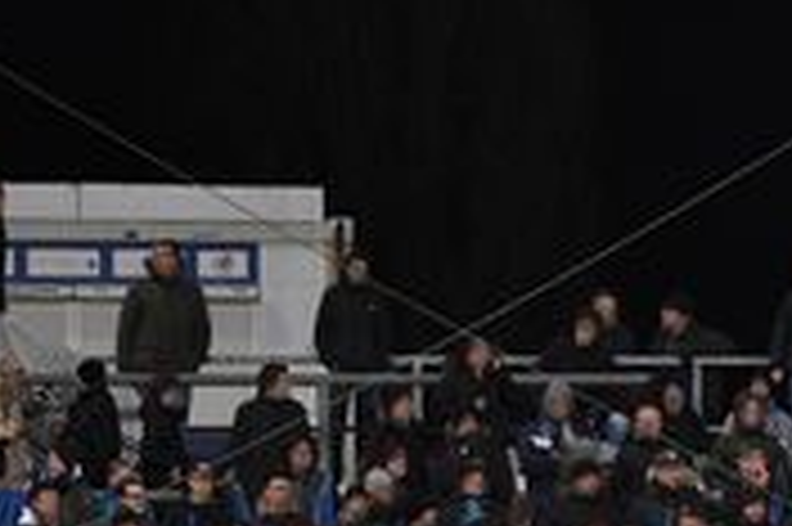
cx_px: 756
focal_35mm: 341
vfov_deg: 4.0
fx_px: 7495
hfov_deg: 6.0
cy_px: 553
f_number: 2.8
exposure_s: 1/160
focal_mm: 70
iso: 500
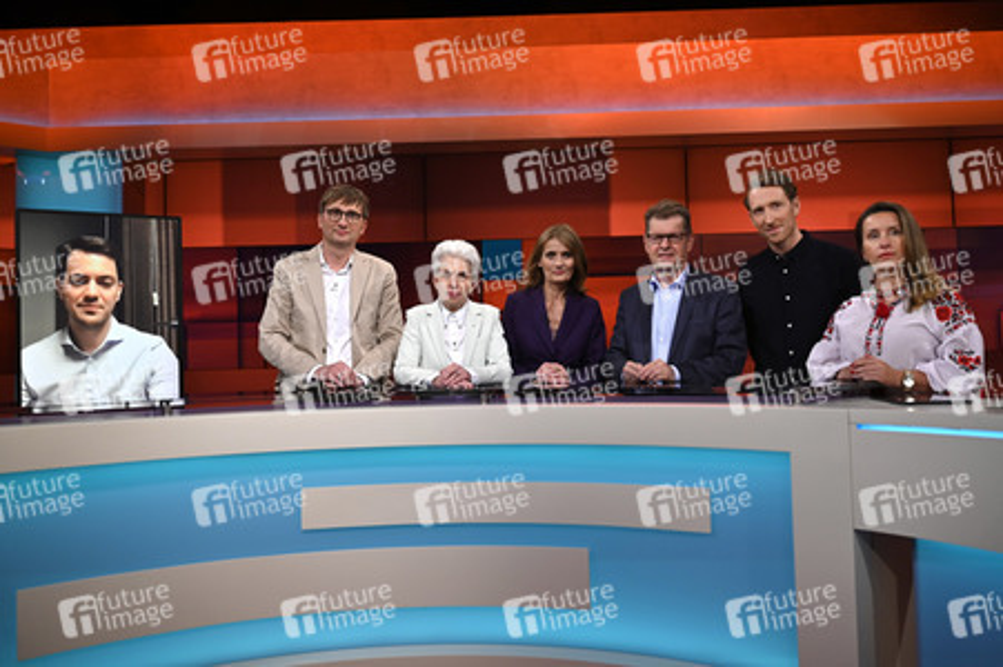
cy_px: 334
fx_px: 780
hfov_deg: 65.5
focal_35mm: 28
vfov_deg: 46.3
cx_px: 502
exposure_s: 1/200
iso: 500
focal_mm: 28
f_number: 2.8
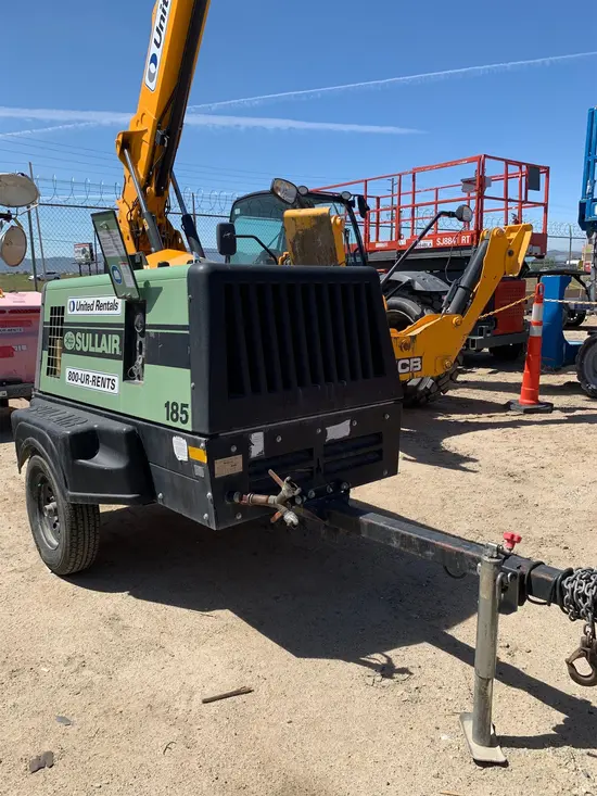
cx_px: 298
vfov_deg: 67.3
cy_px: 398
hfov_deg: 53.1
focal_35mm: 26
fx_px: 598
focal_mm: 4.25
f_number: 1.8
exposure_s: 1/2075
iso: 25
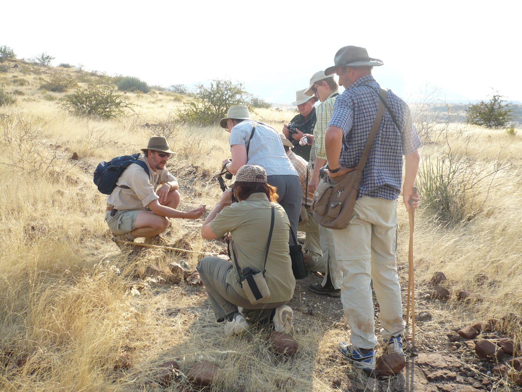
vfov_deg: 40.7
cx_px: 261
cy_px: 196
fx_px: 528
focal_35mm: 35
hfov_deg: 52.6
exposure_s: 1/500
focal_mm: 5.8
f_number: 2.8
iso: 100
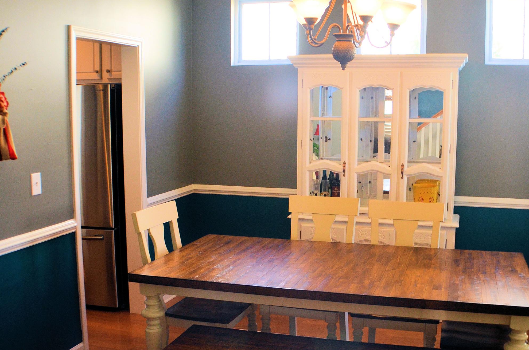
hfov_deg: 39.6
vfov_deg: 26.9
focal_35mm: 50
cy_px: 193
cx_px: 293
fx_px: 733
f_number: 4
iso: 400
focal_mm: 22
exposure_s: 1/80
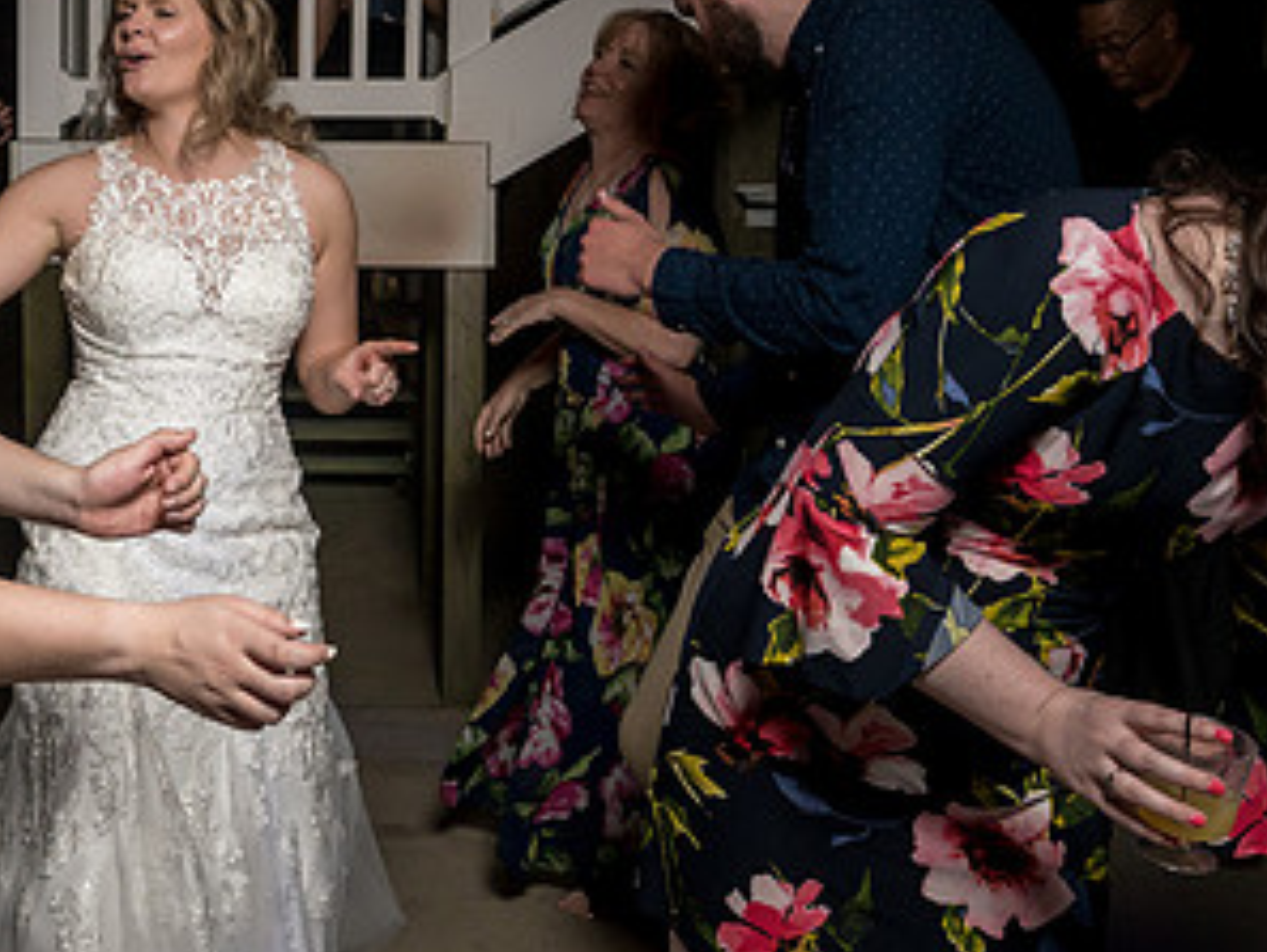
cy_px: 330
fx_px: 1904
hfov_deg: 35.5
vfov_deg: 27.9
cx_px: 236
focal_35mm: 52
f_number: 5.6
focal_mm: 23
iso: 2000
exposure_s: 1/160
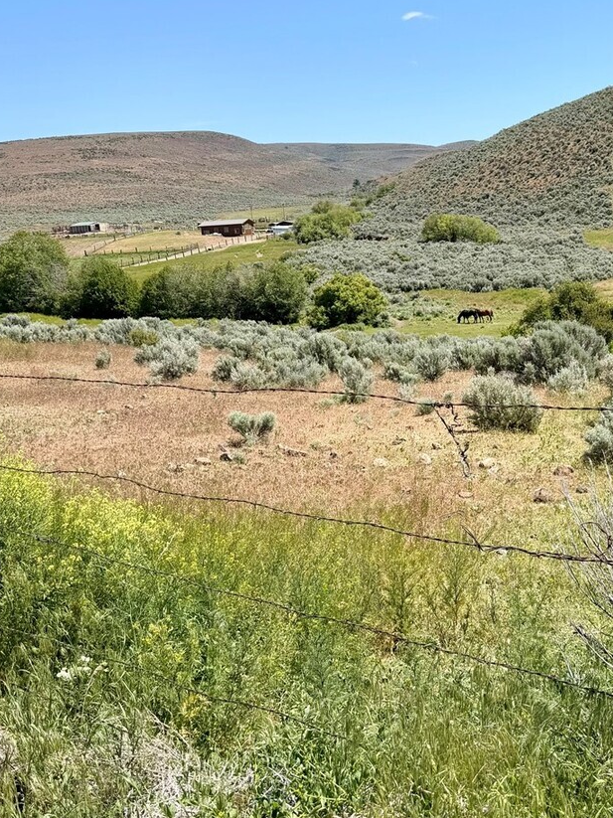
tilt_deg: -11.1
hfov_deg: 33.8
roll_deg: +3.9
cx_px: 444
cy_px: 410
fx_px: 992
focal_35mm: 42
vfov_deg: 44.8
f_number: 1.78
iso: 80
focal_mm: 6.76
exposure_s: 1/3953
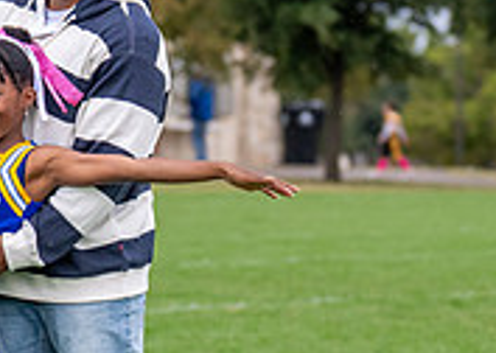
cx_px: -110
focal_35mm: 371
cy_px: 211
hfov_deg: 5.4
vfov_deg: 3.9
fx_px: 5220
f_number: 2.8
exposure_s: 1/1600
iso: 500
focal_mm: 83
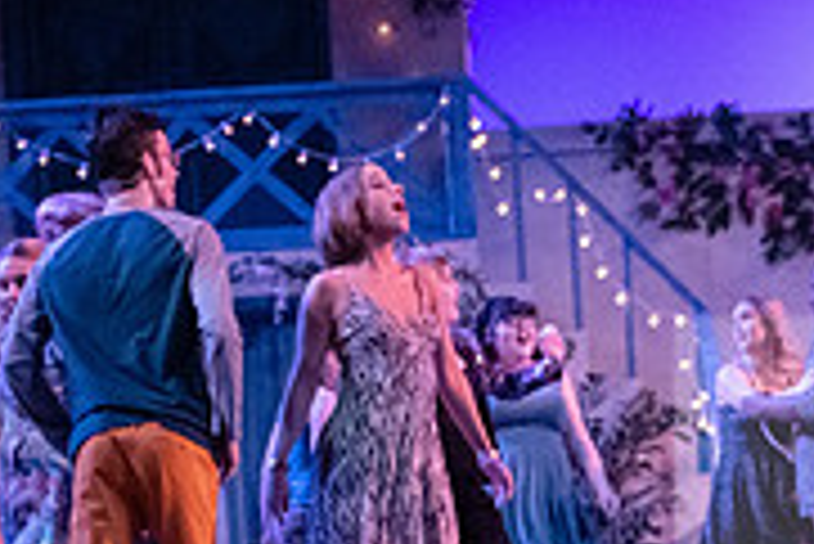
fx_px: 1742
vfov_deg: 16.0
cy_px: 861
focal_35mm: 77
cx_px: 540
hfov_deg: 26.2
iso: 5000
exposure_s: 1/250
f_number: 2.8
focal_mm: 24
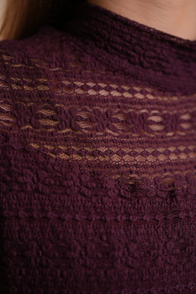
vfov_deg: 39.6
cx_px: 98
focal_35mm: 50
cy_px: 147
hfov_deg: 27.0
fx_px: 408
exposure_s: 1/125
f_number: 2.8
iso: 320
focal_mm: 50
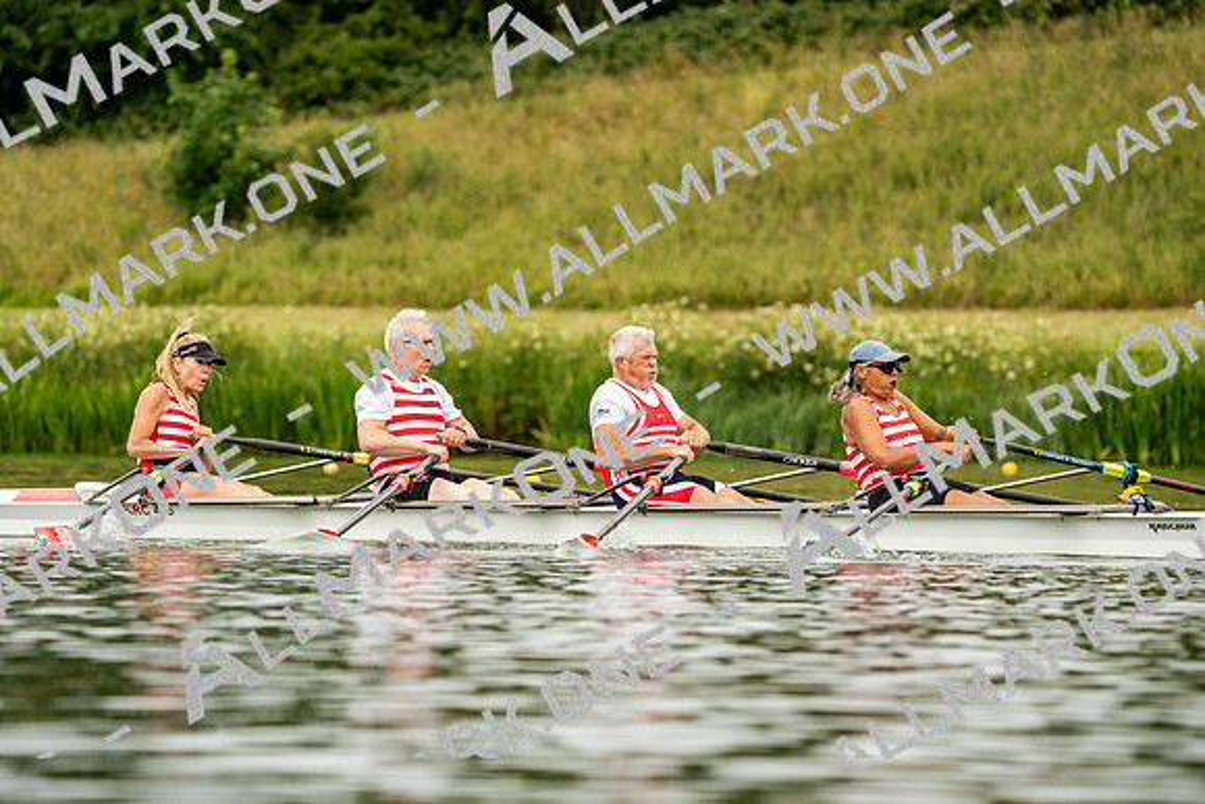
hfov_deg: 5.9
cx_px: 602
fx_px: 11717
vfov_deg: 3.9
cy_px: 402
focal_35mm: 350
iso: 400
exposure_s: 1/2000
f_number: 6.3
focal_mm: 350
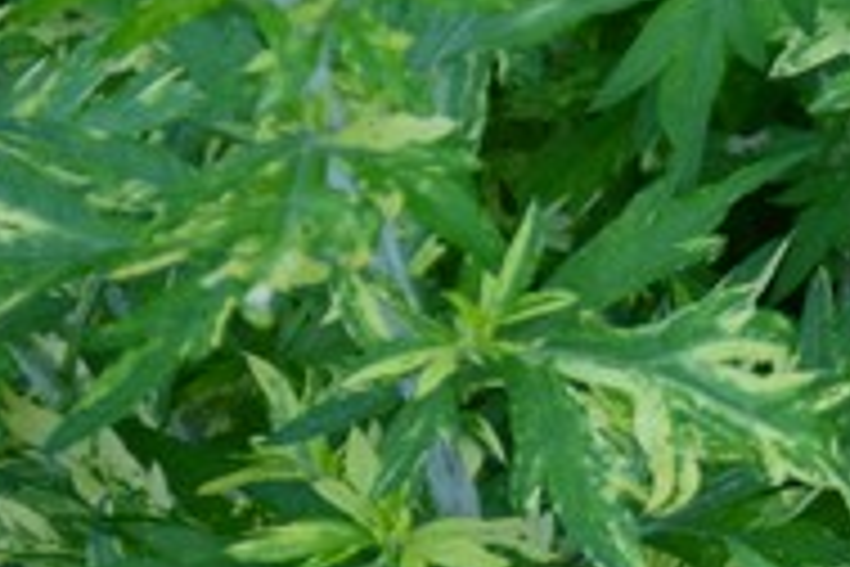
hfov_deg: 4.7
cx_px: 2240
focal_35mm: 423
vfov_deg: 3.2
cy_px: 578
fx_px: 9987
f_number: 5.6
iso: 320
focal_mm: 52
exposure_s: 1/125
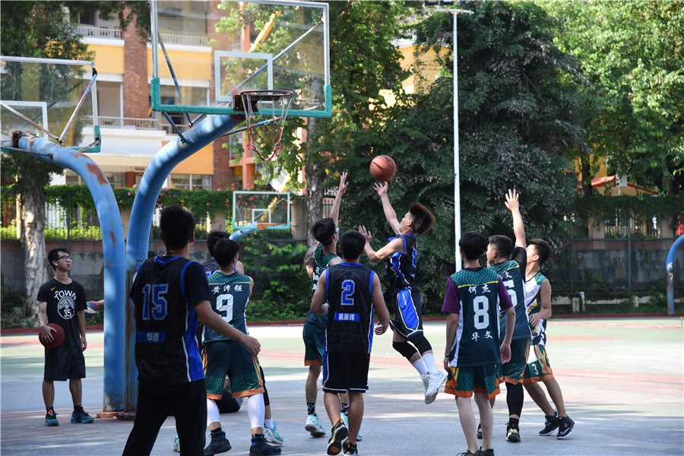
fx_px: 1805
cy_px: 228
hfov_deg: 21.5
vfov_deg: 14.4
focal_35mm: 95
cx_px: 342
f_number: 5
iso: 400
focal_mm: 95
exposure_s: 1/400
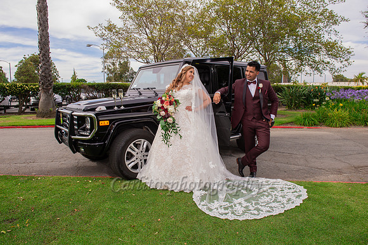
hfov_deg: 73.8
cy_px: 122
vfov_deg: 53.1
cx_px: 184
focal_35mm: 24
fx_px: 245
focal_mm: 24
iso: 400
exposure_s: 1/250
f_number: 8
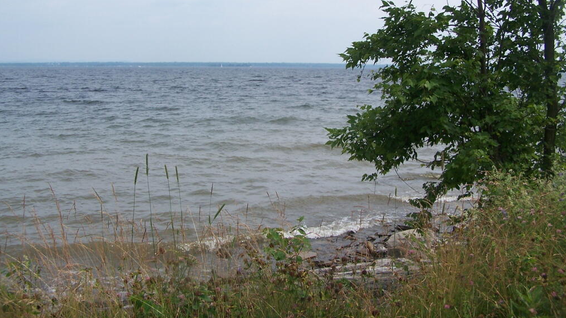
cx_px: 286
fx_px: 630
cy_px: 106
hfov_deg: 48.3
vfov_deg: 28.2
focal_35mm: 42
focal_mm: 6.3
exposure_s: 1/1000
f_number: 4
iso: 80
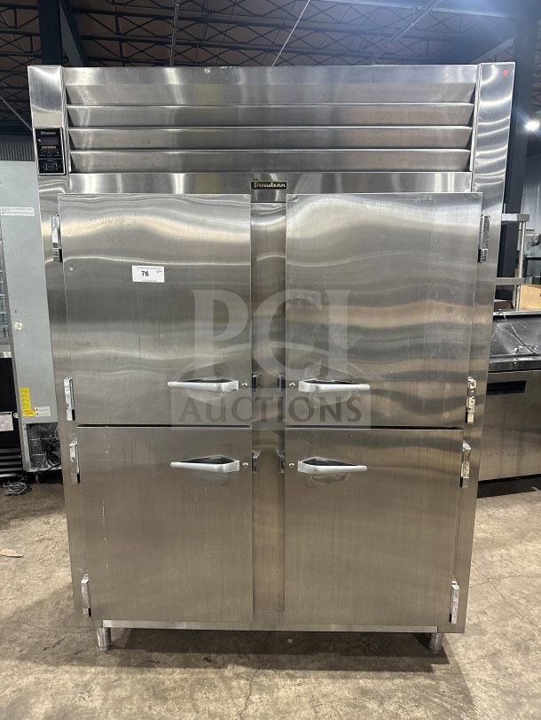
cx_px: 270
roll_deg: -1.5
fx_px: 500
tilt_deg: -12.5
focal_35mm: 24
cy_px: 360
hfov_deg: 56.8
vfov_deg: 71.6
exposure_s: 1/60
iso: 320
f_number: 1.78
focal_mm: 6.86
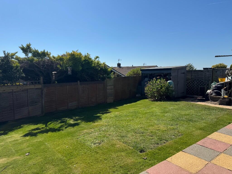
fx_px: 161
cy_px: 87
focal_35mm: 24
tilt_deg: -6.6
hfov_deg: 71.6
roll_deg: -0.2
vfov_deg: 56.8
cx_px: 116
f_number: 1.78
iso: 80
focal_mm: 6.76
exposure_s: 1/6410
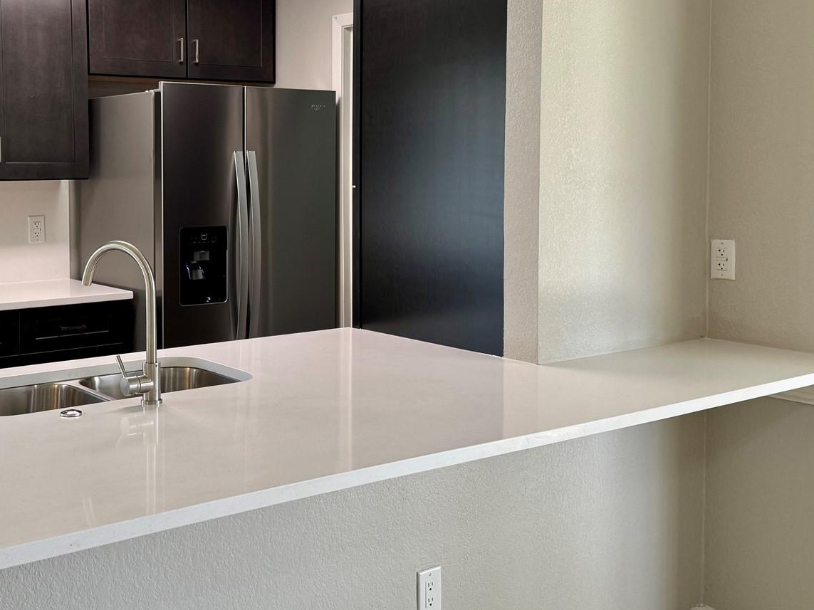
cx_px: 240
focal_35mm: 43
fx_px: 1011
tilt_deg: -3.9
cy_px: 218
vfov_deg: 33.4
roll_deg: -0.4
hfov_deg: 42.9
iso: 160
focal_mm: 6.76
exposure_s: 1/120
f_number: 1.78
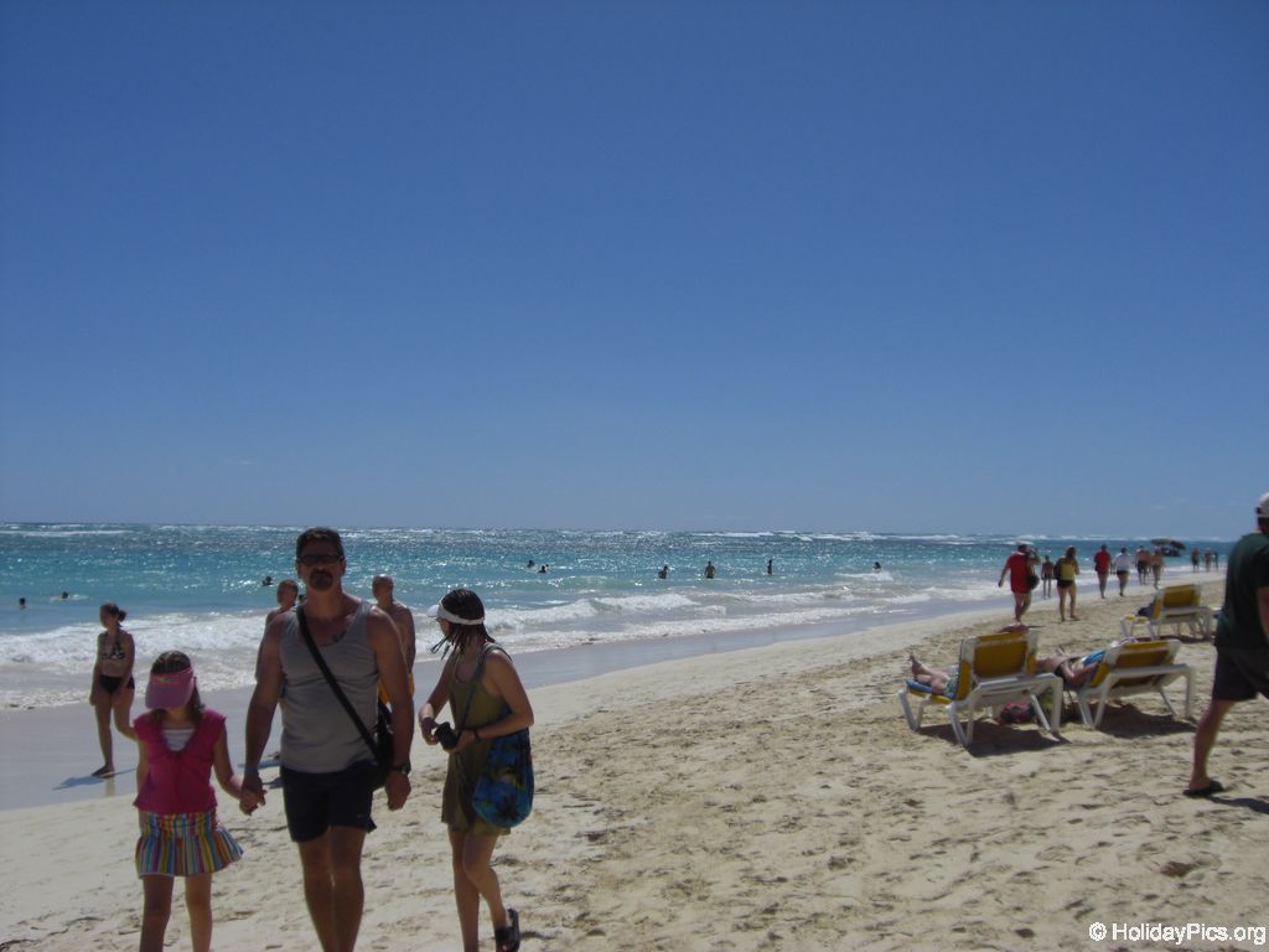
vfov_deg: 37.7
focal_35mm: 38
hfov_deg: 49.0
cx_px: 634
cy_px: 476
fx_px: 1393
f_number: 8
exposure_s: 1/500
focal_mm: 6.2
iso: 64
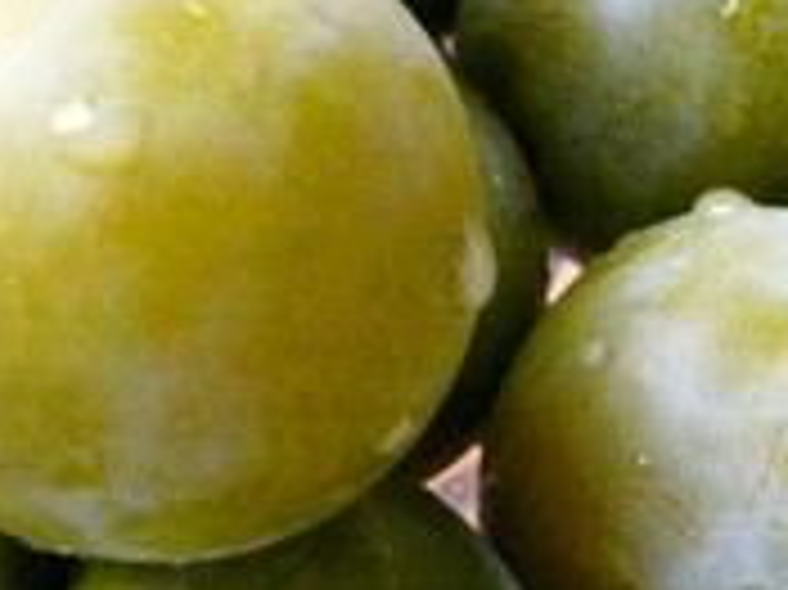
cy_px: 144
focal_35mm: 72
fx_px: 1638
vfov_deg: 20.3
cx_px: 468
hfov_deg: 27.0
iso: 800
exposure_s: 1/100
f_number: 2.8
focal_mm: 4.6
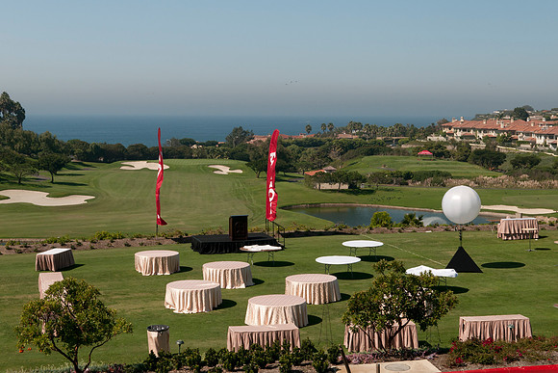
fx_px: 897
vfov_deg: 23.4
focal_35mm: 58
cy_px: 187
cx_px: 278
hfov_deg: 34.5
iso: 200
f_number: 11
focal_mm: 38
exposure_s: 1/200
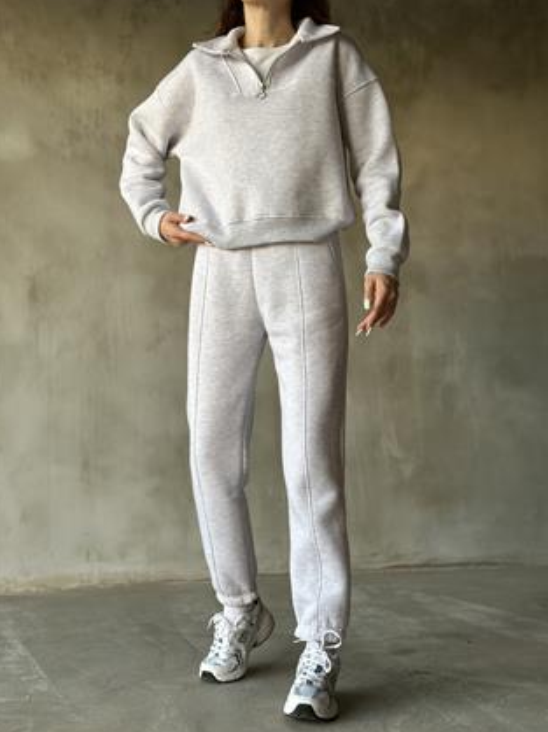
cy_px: 368
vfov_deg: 38.9
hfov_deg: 29.6
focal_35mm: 49
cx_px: 271
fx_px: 1035
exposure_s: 1/81
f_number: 1.78
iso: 125
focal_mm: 6.86
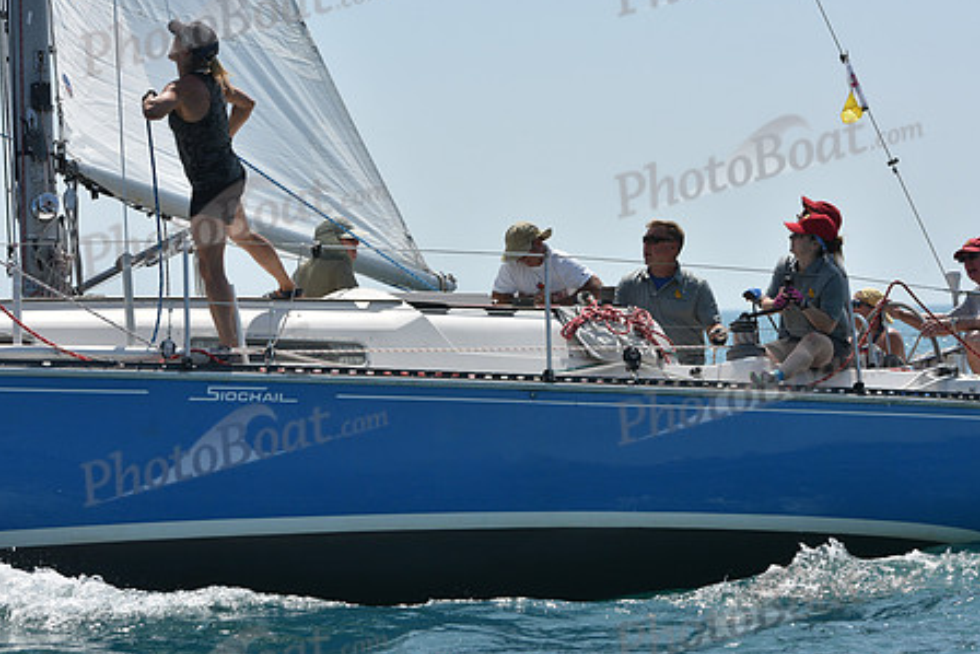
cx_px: 503
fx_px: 3594
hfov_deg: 15.5
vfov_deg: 10.4
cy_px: 305
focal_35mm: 132
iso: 250
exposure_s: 1/1250
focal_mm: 102
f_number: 8
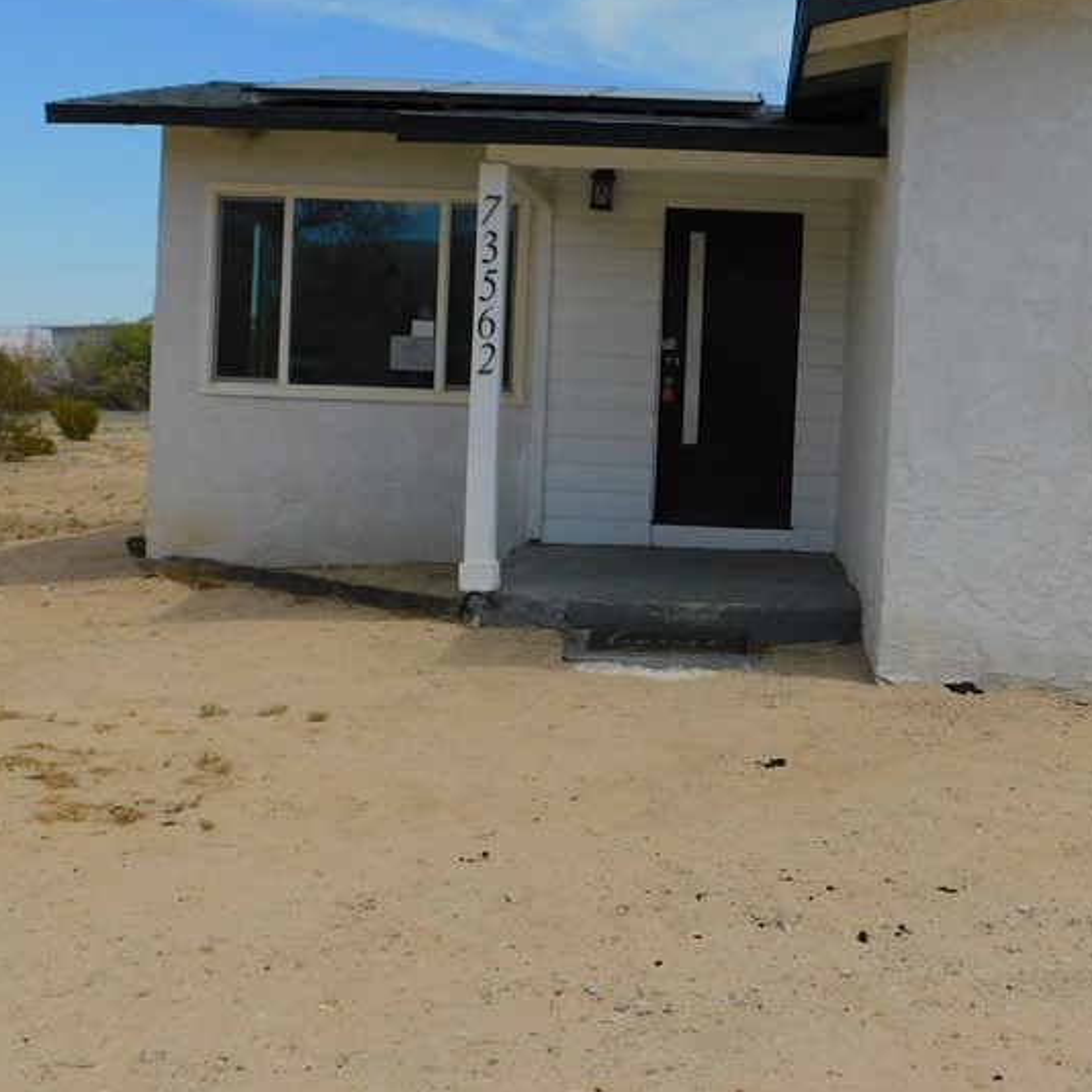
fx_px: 1392
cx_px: 744
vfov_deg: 42.5
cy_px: 411
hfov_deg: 42.2
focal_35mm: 39
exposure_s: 1/800
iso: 125
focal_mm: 4
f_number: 6
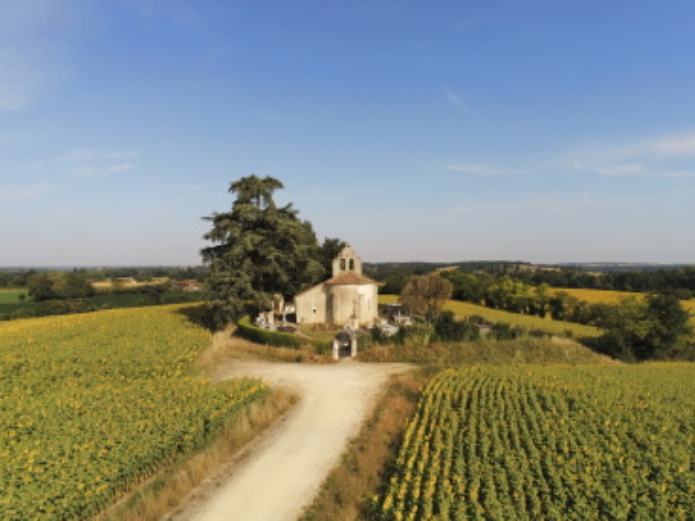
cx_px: 342
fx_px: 502
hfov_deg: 69.4
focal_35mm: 25
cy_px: 268
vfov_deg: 54.9
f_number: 2.4
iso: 100
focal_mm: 4
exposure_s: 1/1582
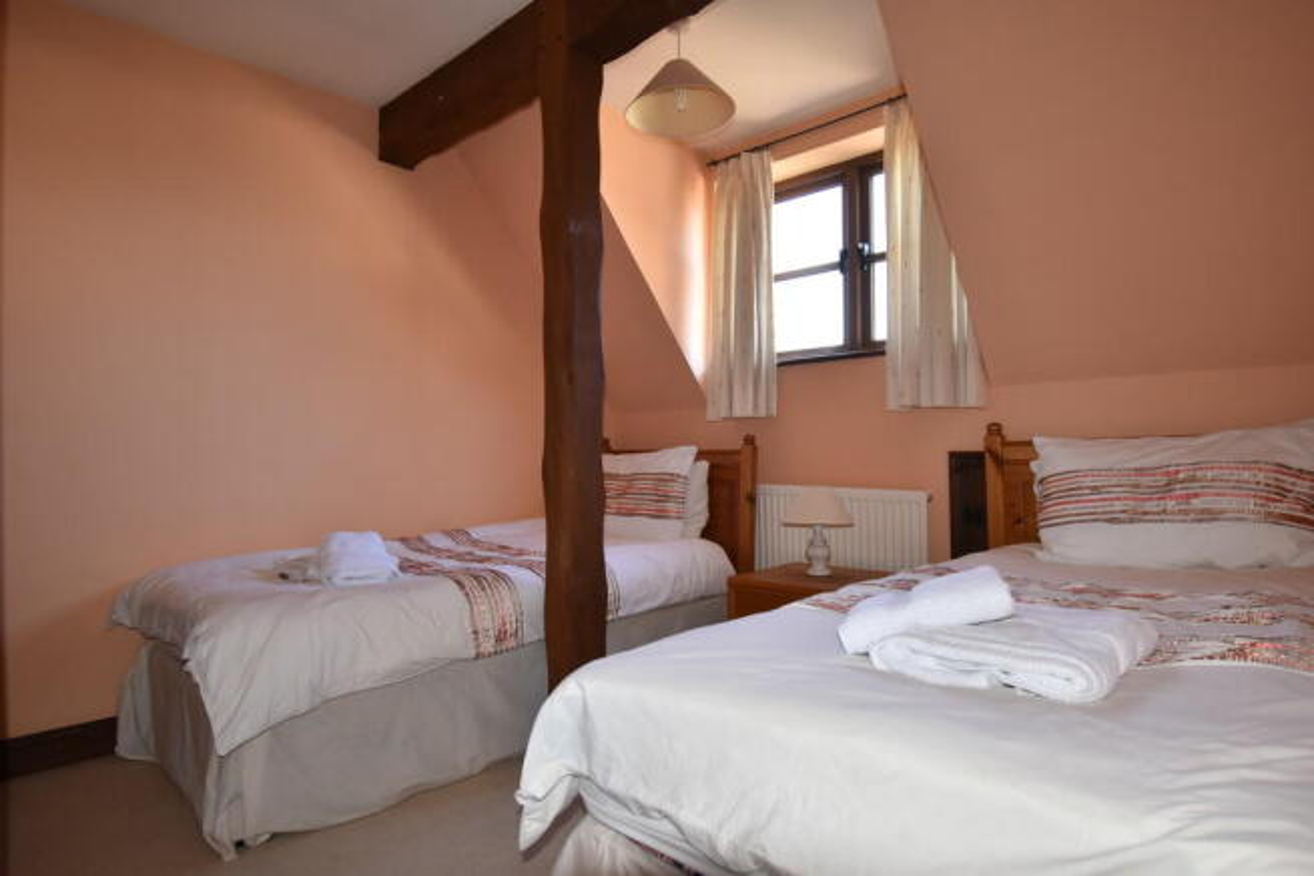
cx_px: 657
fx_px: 712
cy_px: 438
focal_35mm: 20
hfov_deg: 85.4
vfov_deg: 63.2
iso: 640
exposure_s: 1/60
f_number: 4.8
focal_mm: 13
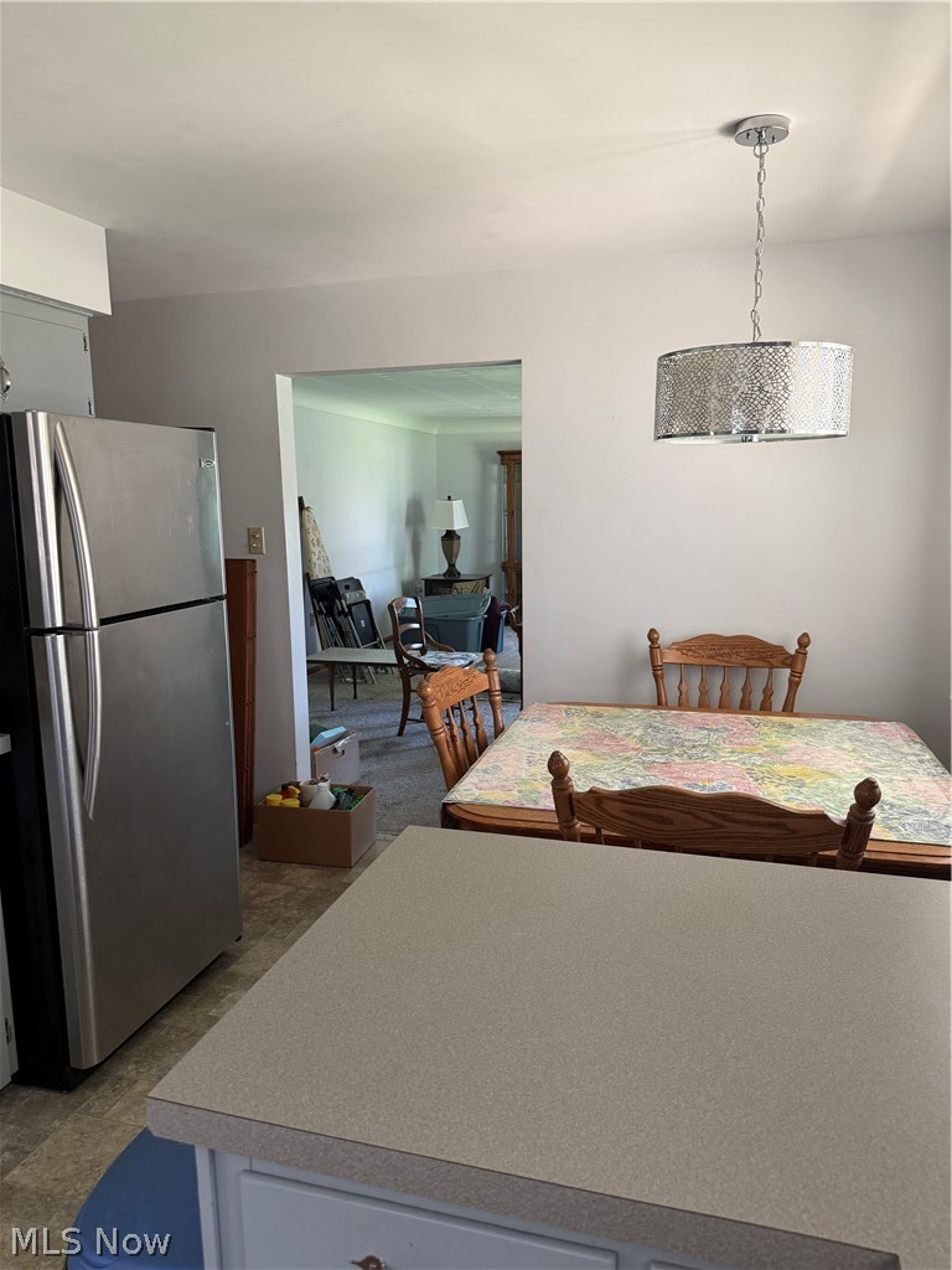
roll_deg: +0.4
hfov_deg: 56.8
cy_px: 635
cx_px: 476
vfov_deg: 71.6
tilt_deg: -8.9
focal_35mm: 24
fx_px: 880
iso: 200
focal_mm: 6.76
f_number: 1.78
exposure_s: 1/62
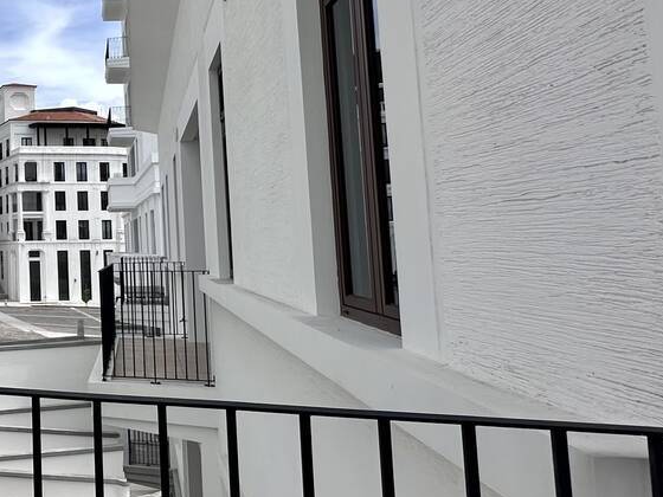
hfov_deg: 39.0
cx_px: -115
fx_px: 690
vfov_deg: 39.5
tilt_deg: +4.4
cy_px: 194
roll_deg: +0.5
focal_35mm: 36
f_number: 2.2
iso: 40
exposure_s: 1/3401
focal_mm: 2.22
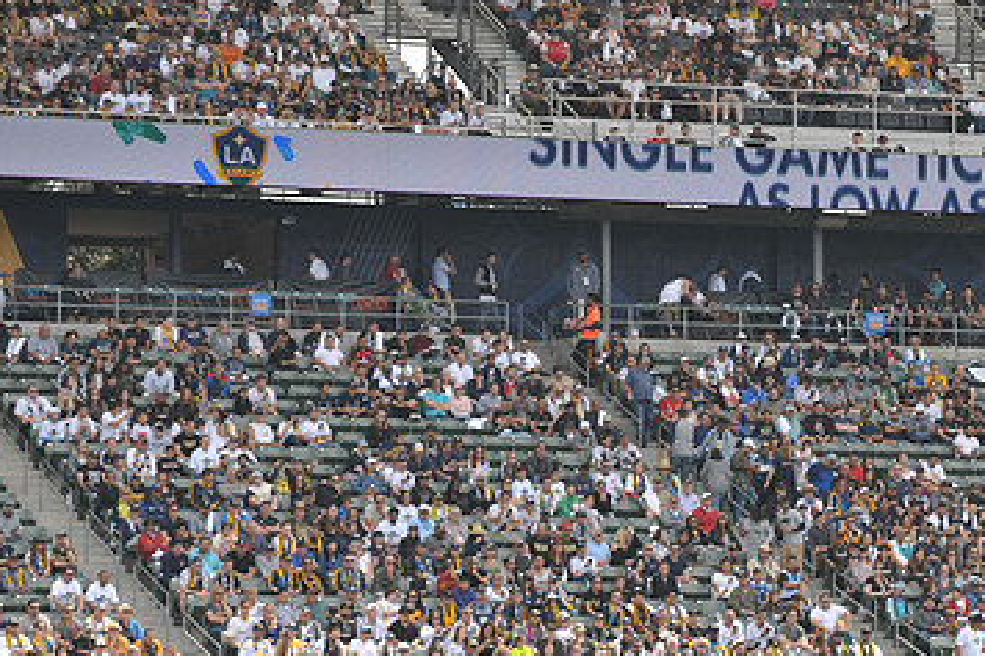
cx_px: 551
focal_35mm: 220
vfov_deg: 6.2
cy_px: 479
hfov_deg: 9.4
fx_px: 6016
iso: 320
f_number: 3.5
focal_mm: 135
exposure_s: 1/2500
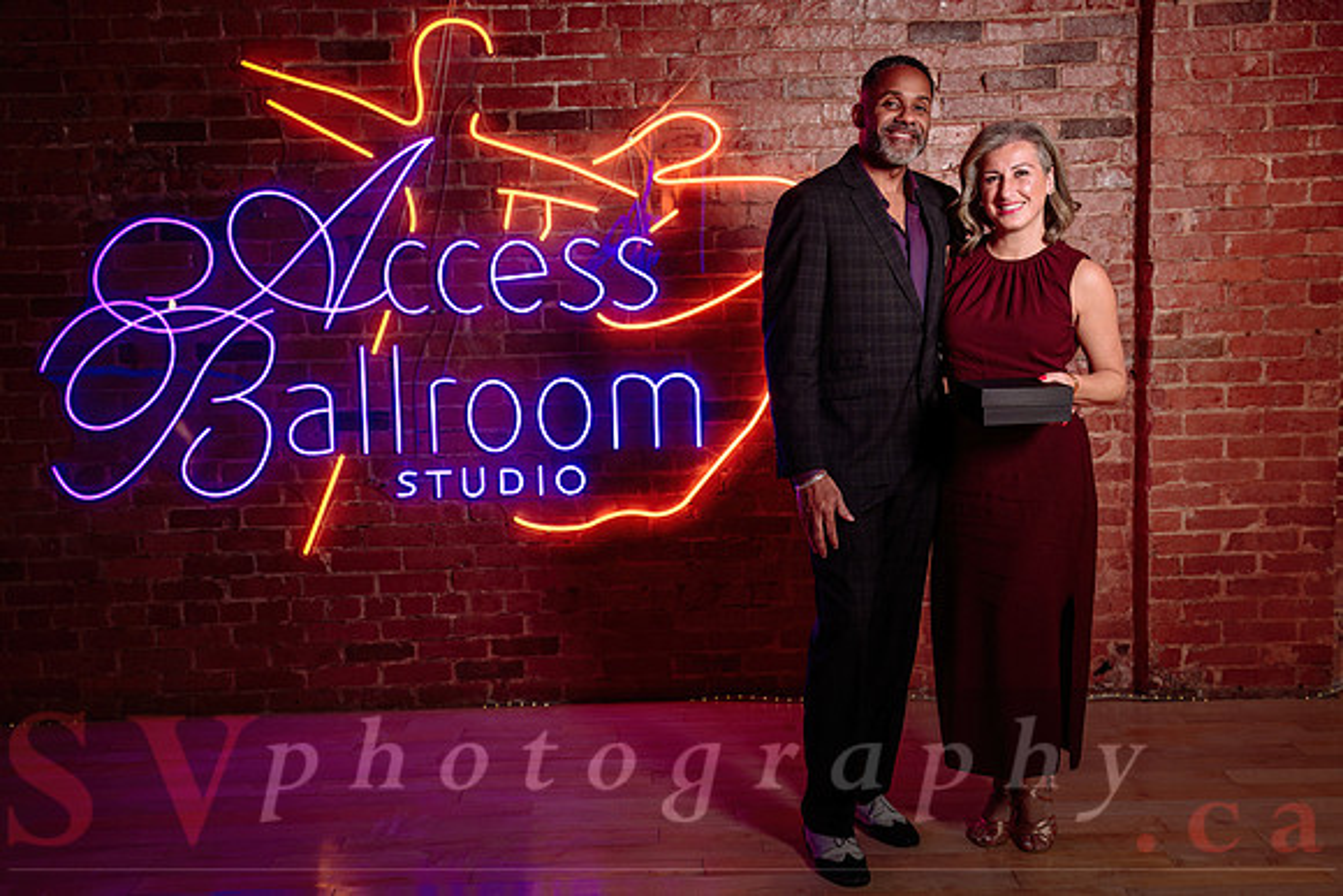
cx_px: 672
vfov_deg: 34.2
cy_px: 448
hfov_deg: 49.5
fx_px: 1457
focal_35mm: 39
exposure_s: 1/200
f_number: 3.2
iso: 500
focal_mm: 37
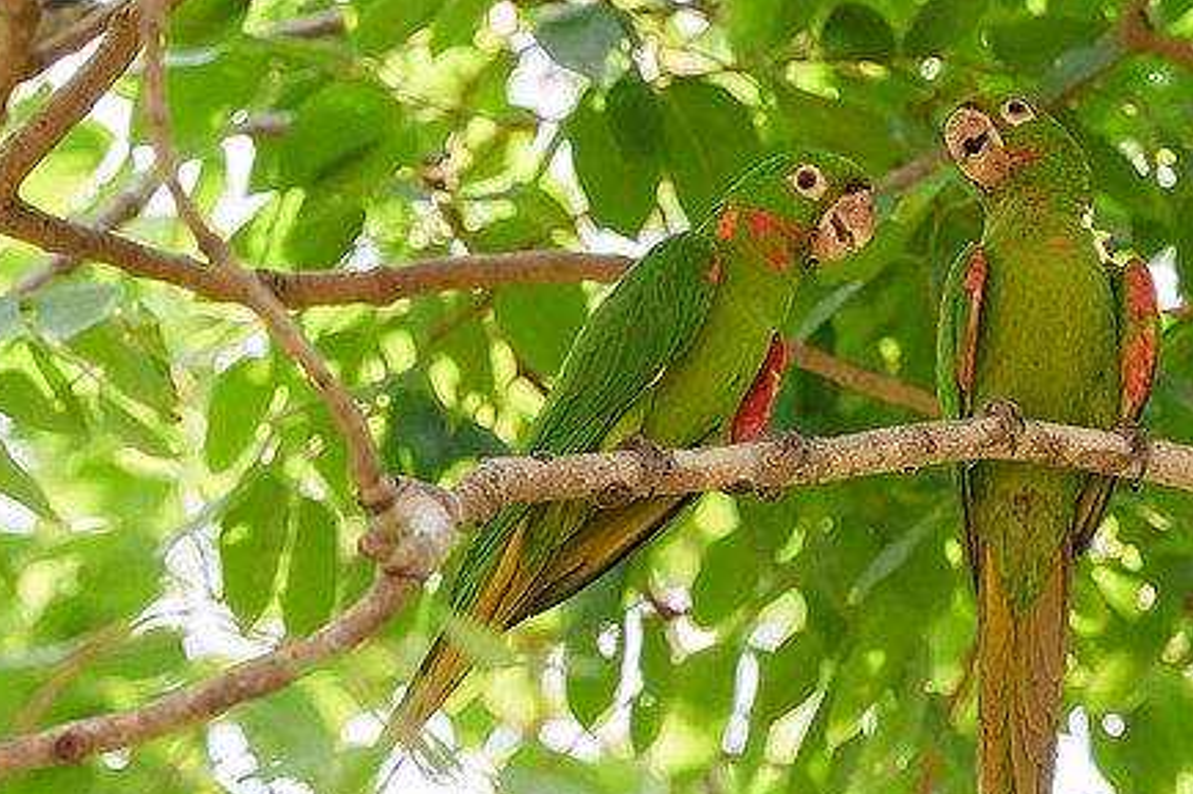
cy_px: 368
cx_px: 976
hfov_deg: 1.8
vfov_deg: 1.2
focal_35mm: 1116
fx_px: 36967
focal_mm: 400
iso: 400
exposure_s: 1/640
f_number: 4
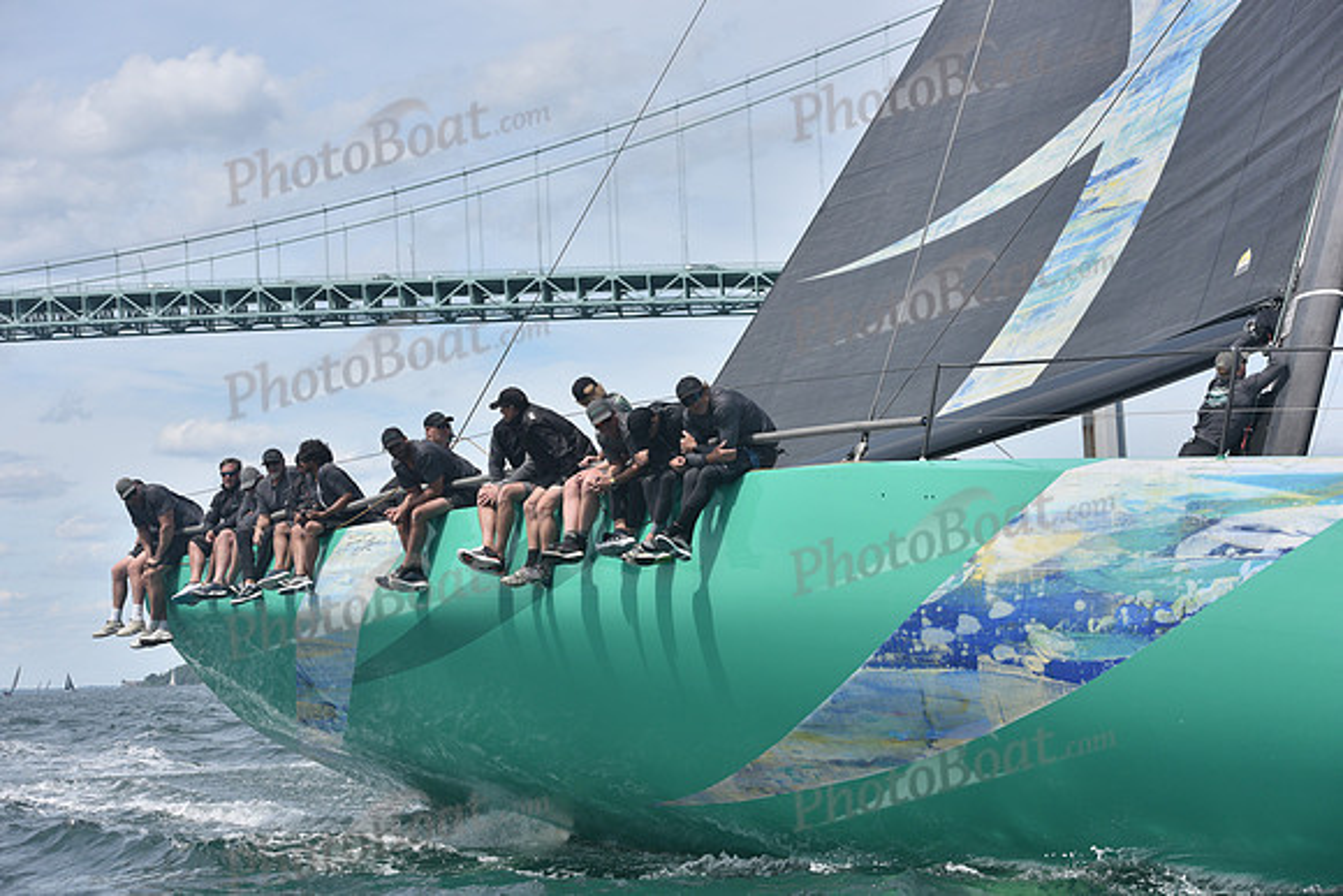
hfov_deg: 28.8
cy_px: 448
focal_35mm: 70
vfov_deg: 19.5
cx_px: 672
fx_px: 2612
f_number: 6.3
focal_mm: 70
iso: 320
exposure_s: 1/800
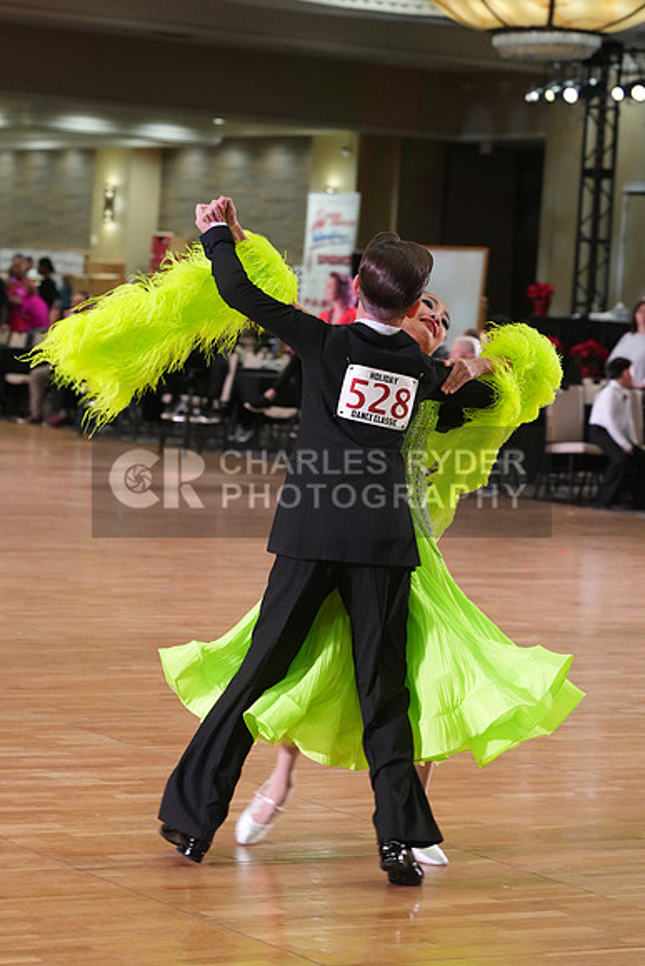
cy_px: 483
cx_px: 322
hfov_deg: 11.9
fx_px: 3089
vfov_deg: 17.8
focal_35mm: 115
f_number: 5.6
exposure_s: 1/250
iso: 4000
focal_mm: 115
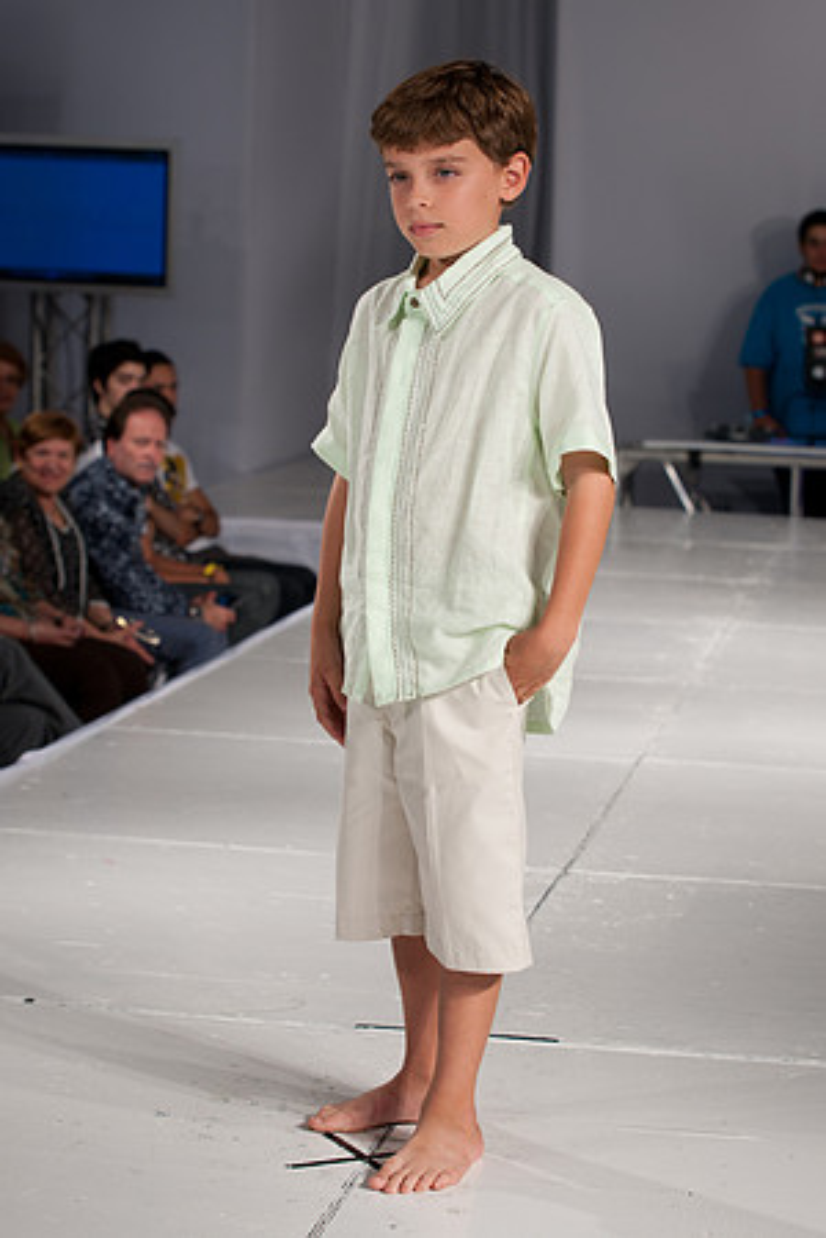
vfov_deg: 28.8
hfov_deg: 19.5
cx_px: 413
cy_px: 619
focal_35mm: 70
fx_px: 2409
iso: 200
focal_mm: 70
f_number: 5
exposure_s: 1/125
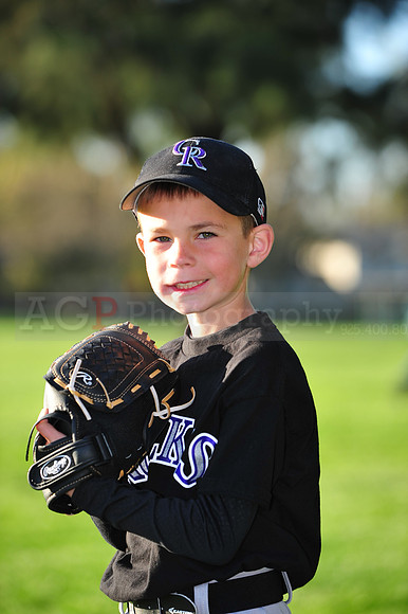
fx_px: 2638
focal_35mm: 155
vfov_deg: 13.3
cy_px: 307
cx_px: 204
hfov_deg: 8.8
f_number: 4.5
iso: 200
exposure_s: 1/400
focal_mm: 155
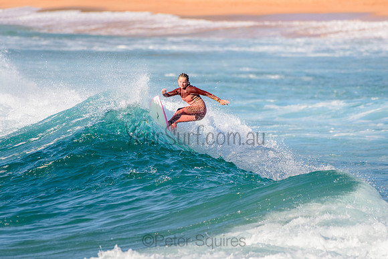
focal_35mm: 612
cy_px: 123
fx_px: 6600
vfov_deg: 2.2
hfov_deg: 3.4
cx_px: 150
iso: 280
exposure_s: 1/2000
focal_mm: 500
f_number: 5.6
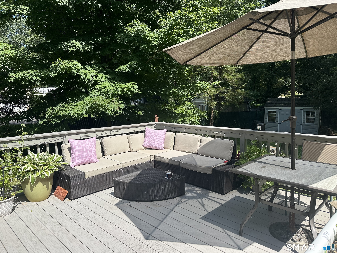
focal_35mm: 24
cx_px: 168
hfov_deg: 71.6
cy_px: 126
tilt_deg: -7.0
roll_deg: +0.2
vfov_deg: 56.8
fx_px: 234
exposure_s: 1/2110
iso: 80
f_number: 1.78
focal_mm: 6.86
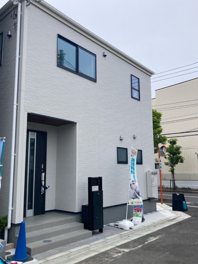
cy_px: 138
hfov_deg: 46.8
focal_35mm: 30
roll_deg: +0.1
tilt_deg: +9.7
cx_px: 99
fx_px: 229
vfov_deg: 59.9
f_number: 1.8
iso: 20
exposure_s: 1/3003
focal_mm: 3.99
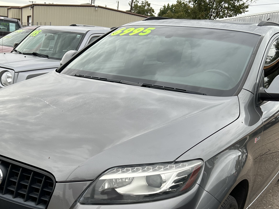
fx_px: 363
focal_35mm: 45
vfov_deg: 31.3
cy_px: 168
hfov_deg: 41.8
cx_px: 103
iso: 50
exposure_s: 1/646
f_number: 1.5
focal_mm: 5.7
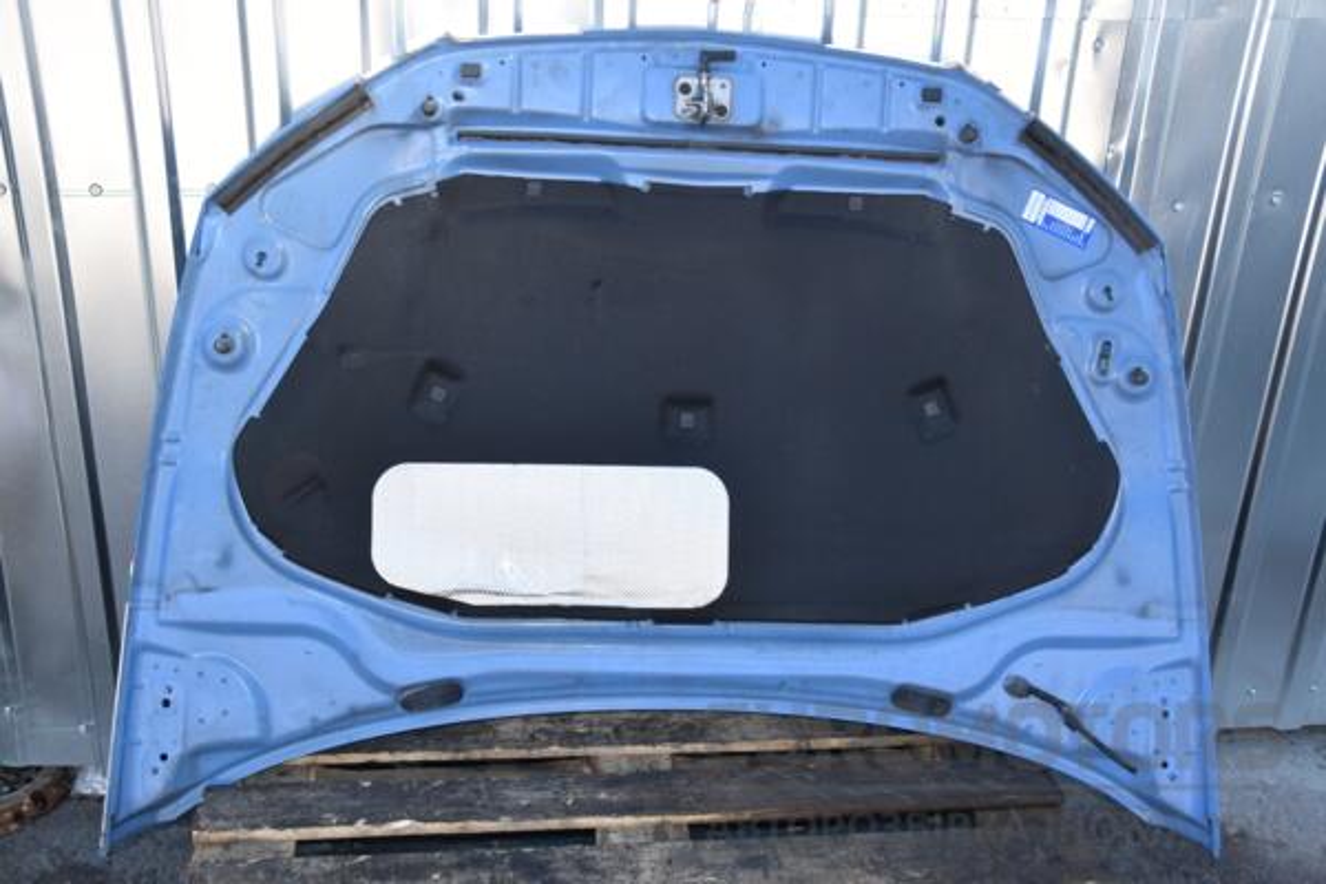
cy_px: 442
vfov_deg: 35.5
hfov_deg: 51.3
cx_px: 663
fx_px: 1381
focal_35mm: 38
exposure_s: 1/200
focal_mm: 25
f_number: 10
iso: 800
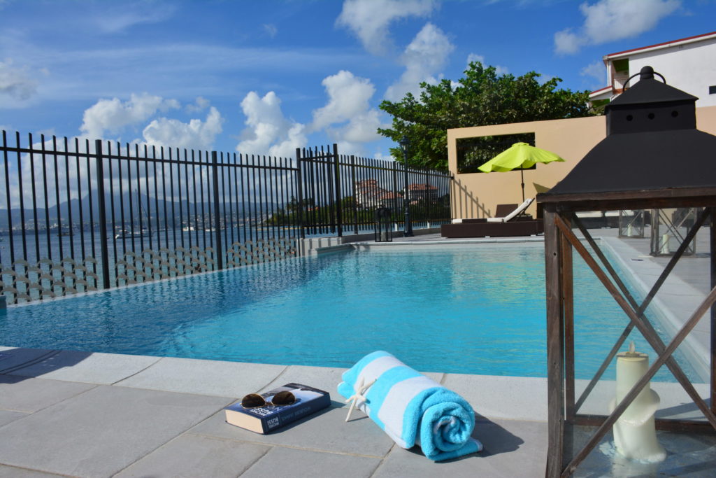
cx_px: 358
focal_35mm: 27
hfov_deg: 67.4
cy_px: 239
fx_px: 537
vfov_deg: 47.9
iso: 200
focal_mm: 18
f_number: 11
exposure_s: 1/500
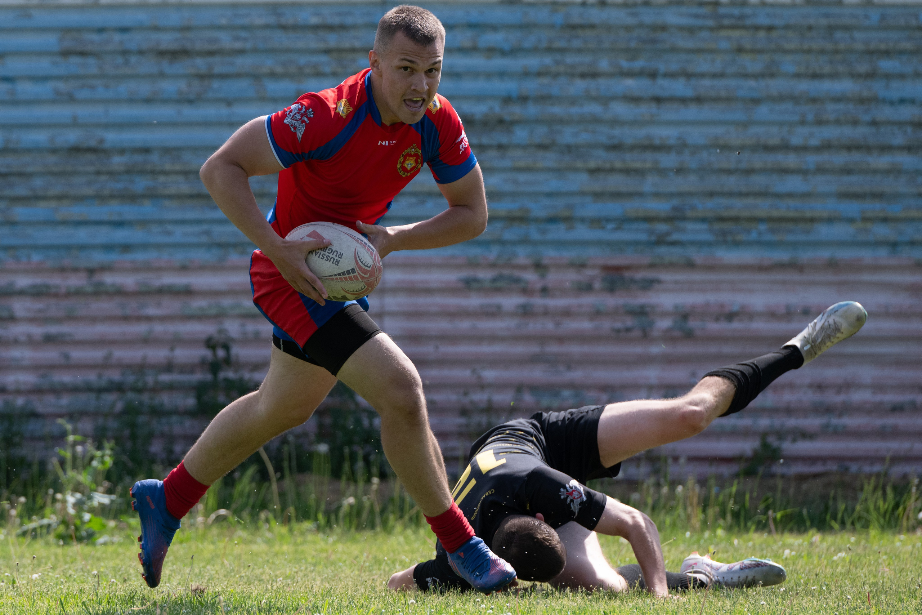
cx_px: 297
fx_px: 7924
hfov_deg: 6.7
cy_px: 244
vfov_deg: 4.4
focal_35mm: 309
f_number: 4
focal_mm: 200
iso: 640
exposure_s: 1/3200
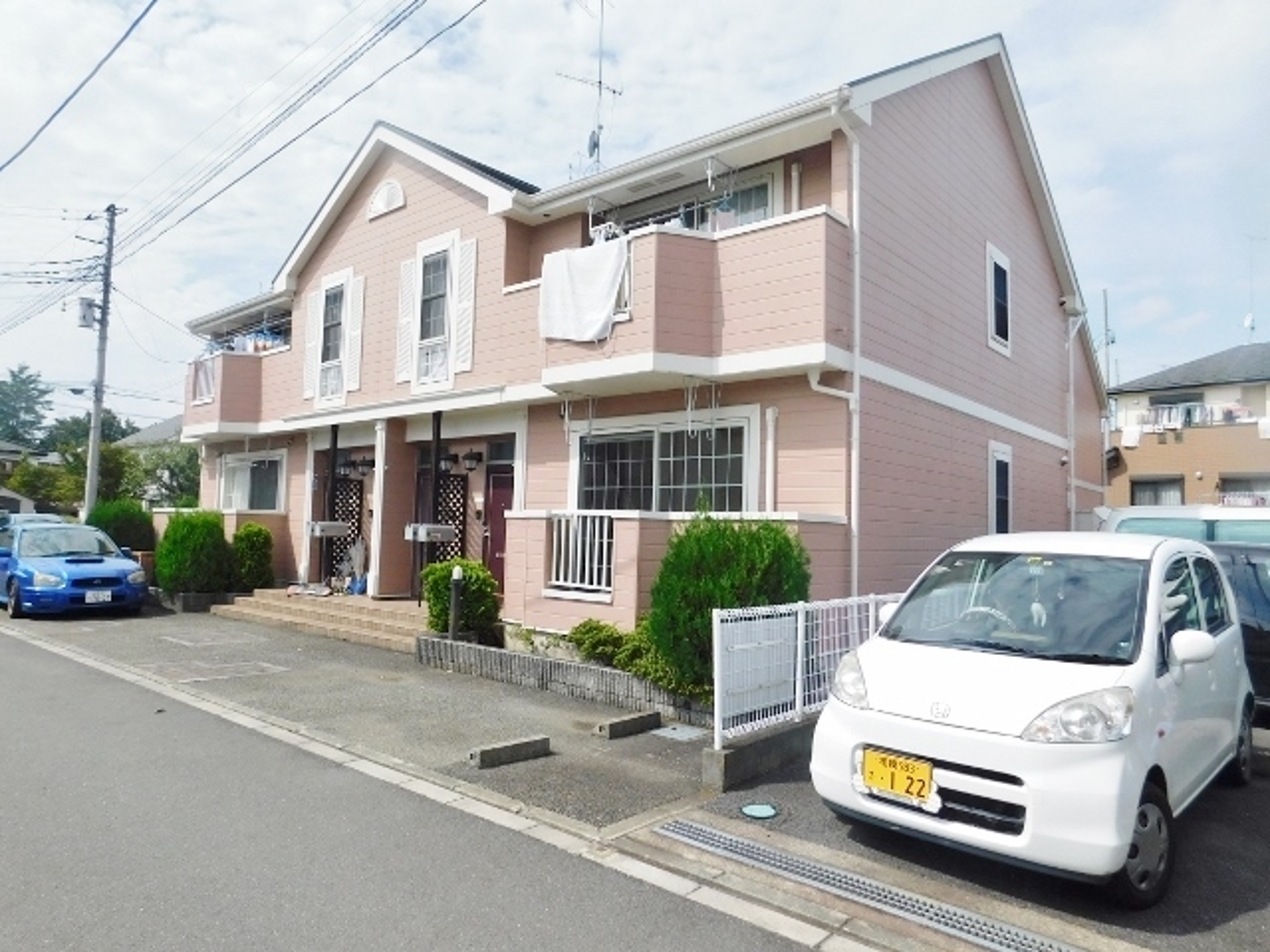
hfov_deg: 73.9
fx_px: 844
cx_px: 635
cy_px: 476
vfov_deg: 58.9
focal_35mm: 23
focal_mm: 4
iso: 125
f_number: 6
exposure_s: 1/640
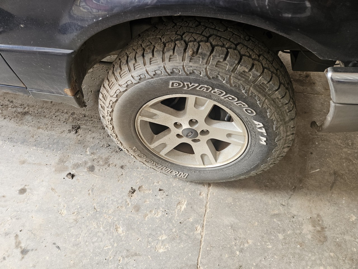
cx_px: 179
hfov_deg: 73.9
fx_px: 238
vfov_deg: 58.9
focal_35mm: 23
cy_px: 134
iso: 250
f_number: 1.8
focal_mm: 5.4
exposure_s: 1/120
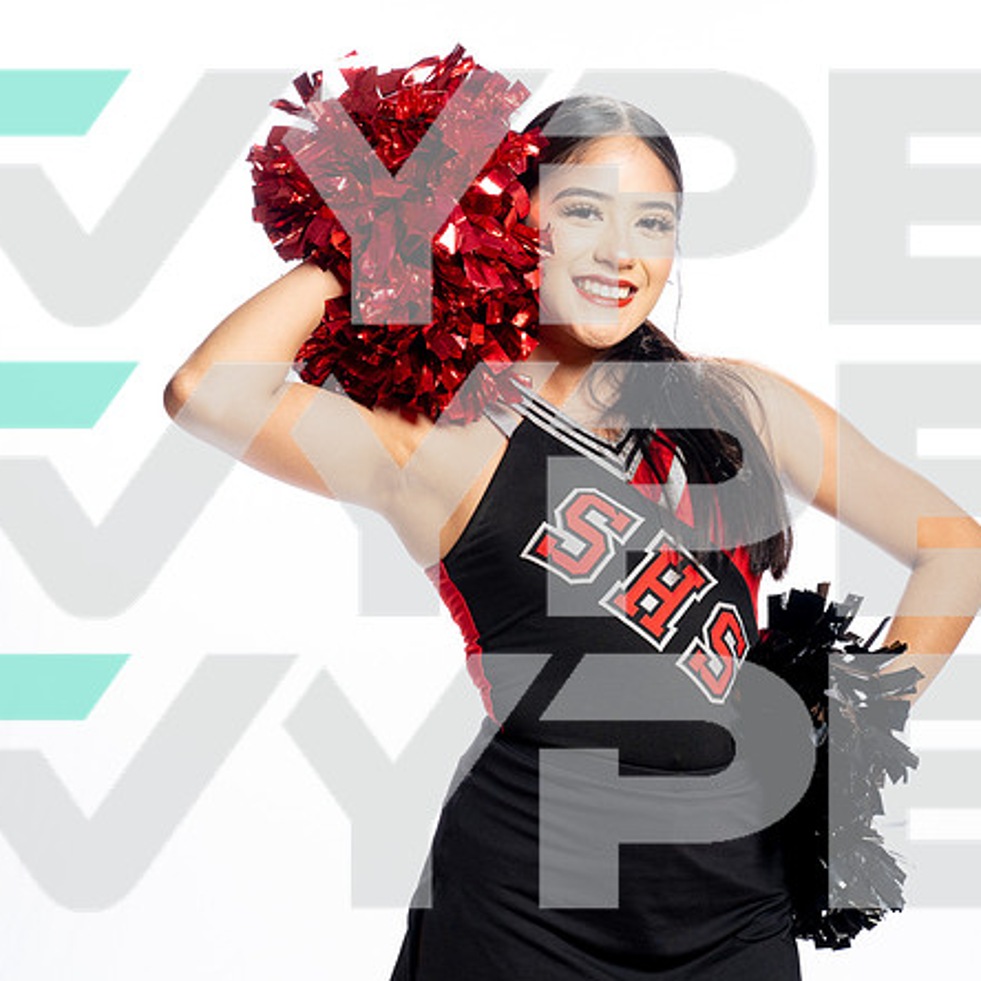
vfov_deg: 20.6
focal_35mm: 84
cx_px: 500
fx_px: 2693
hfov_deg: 20.6
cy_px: 490
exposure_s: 1/250
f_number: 8
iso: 800
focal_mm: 65
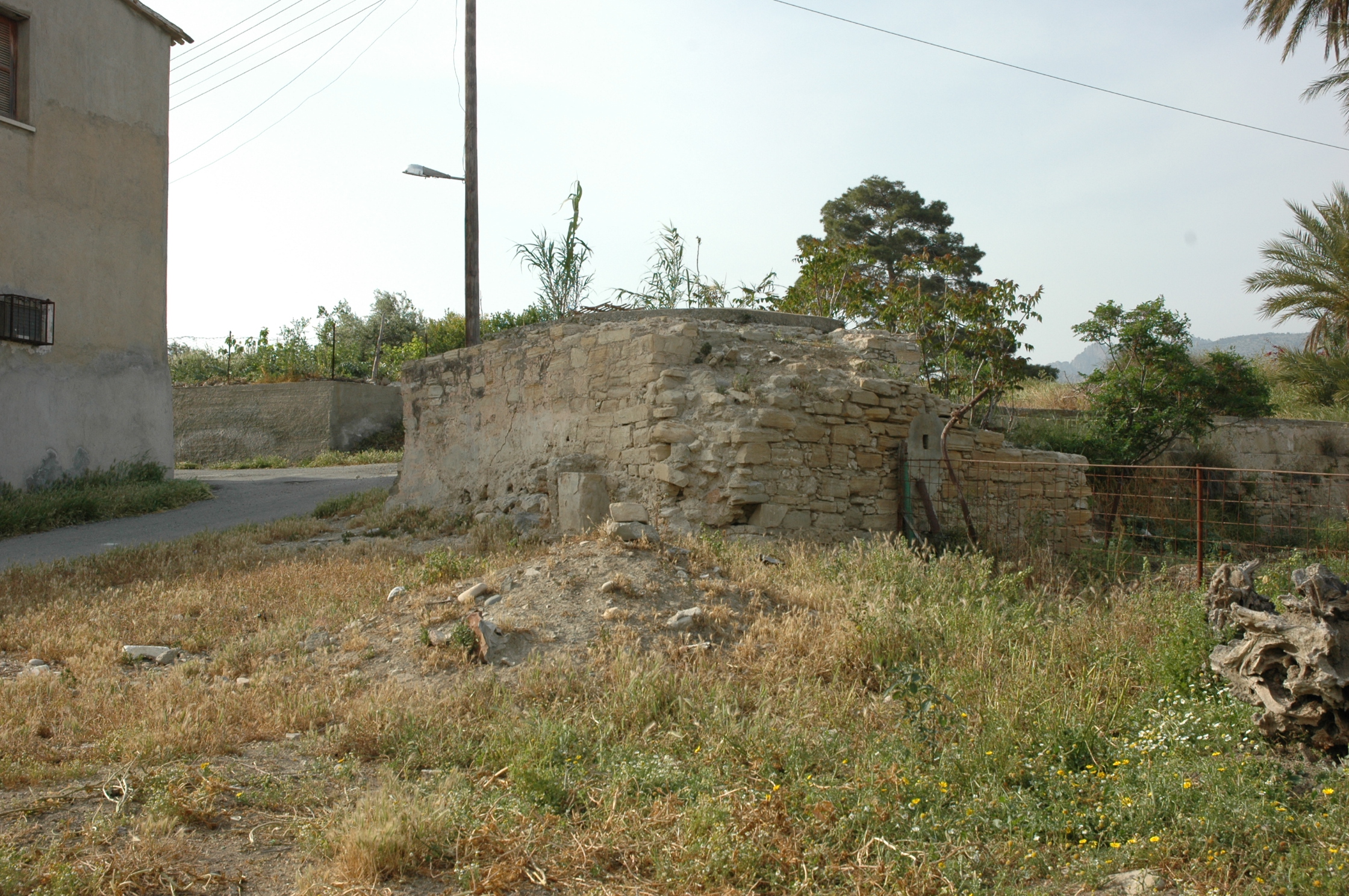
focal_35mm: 40
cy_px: 448
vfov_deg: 32.9
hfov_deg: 48.0
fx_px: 1516
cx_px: 674
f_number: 9
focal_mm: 27
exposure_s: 1/320
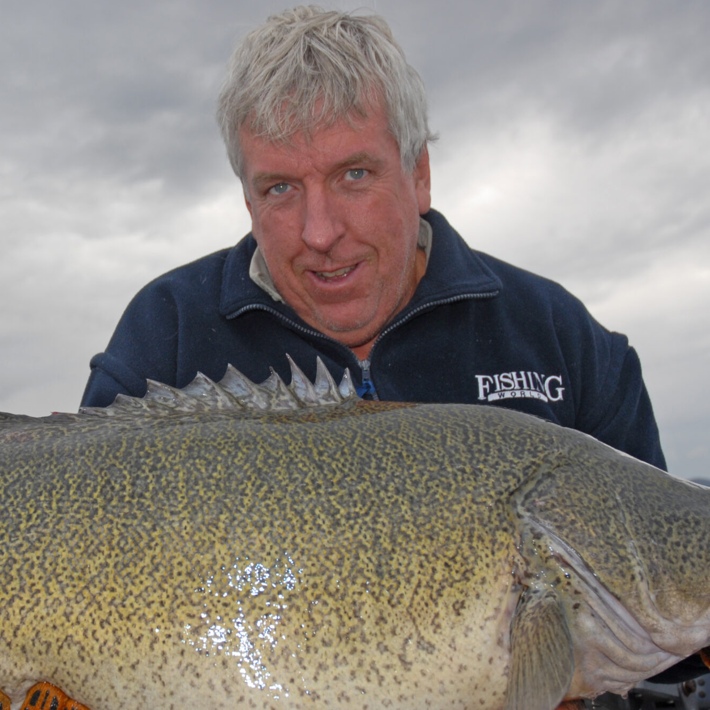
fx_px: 1253
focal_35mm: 54
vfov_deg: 31.5
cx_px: 194
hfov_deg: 31.2
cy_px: 454
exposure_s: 1/250
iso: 100
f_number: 5
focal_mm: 22
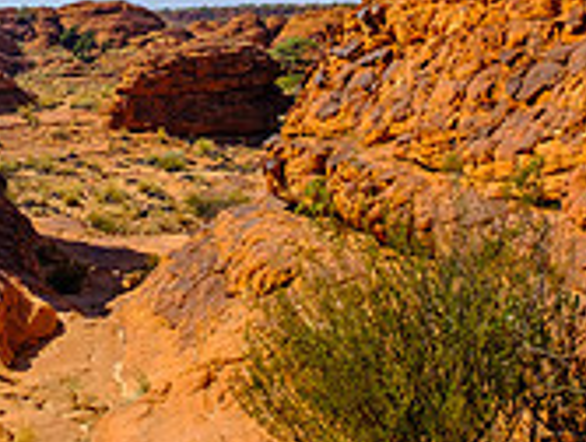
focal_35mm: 50
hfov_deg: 36.6
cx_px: 105
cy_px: -139
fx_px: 848
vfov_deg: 25.1
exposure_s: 1/2200
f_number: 4
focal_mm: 10
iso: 200
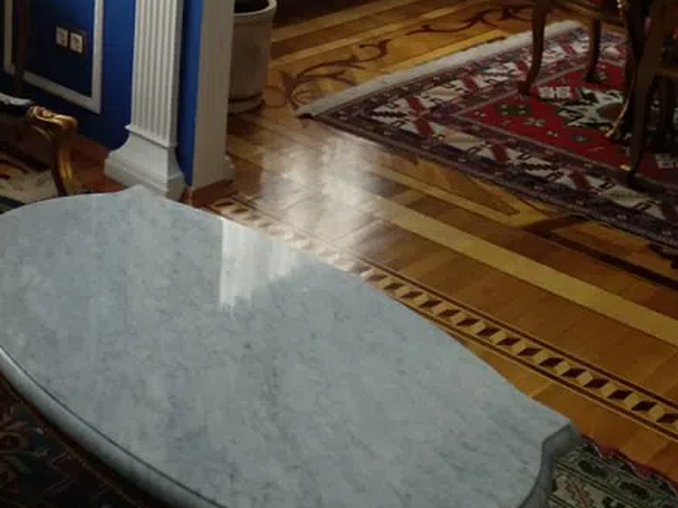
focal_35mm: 57
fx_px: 1116
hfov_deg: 31.3
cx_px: 0
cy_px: -26
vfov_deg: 24.2
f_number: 2.2
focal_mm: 3.81
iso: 800
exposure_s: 1/17
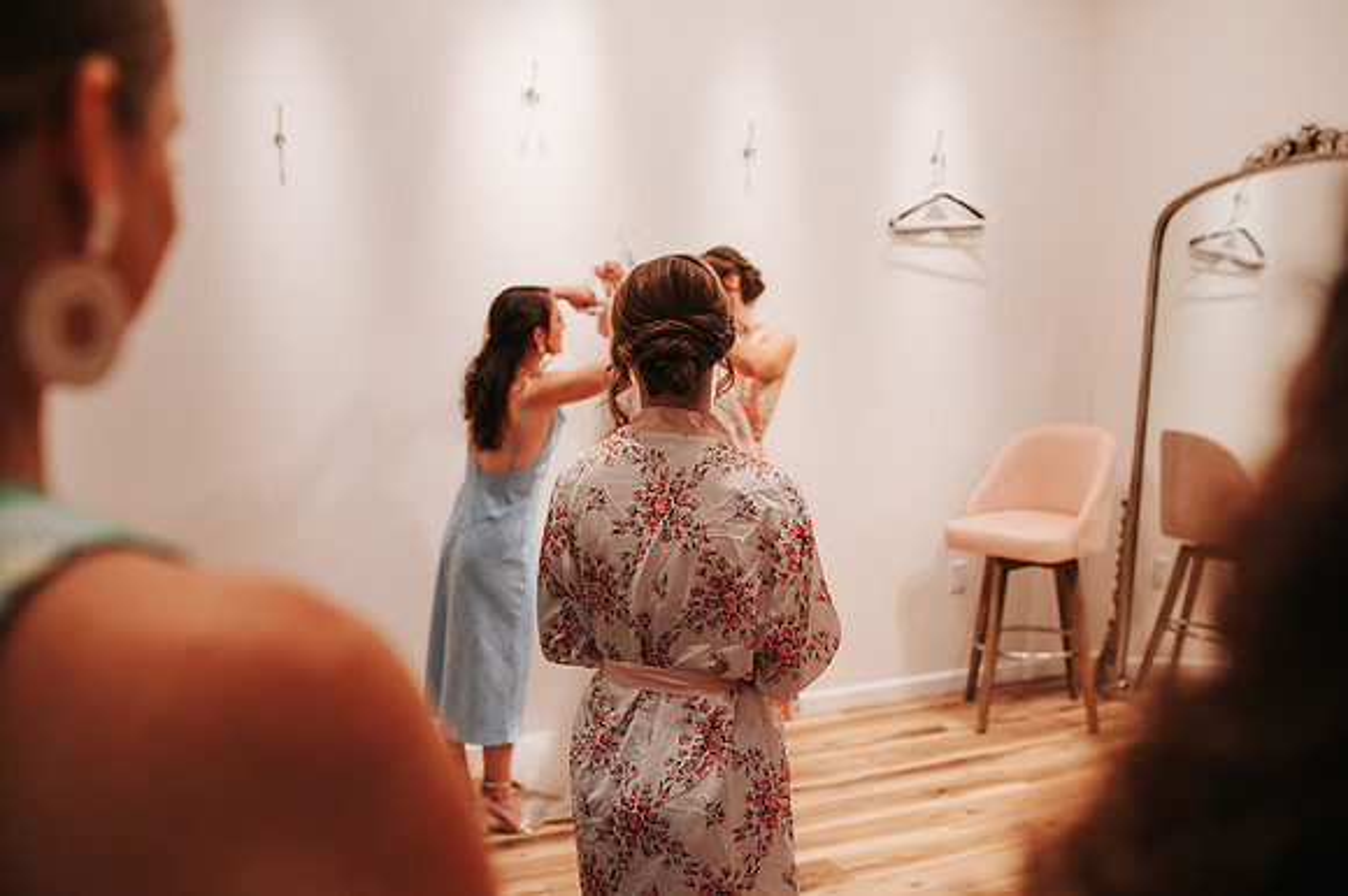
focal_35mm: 35
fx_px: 1310
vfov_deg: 37.8
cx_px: 674
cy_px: 448
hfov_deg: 54.5
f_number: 2.8
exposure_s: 1/320
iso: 500
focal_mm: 35
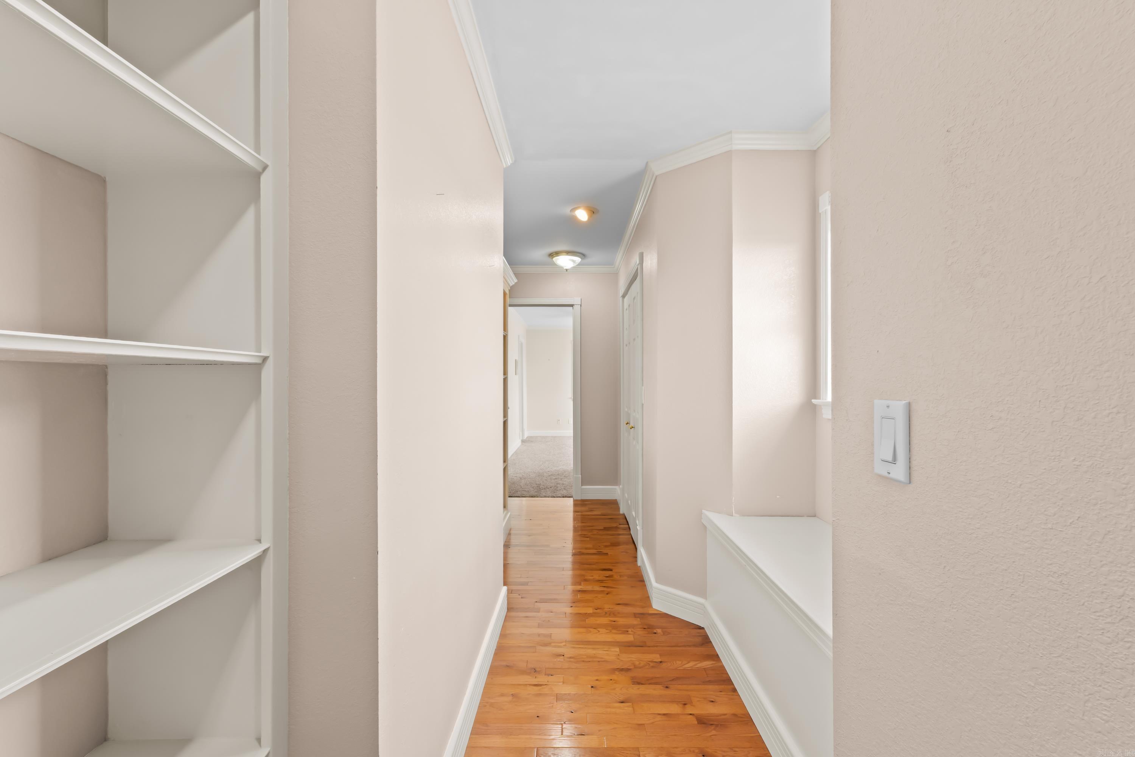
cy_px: 378
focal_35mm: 15
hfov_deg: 100.4
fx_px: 473
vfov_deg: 77.3
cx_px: 568
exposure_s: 1/2.5
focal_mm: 10
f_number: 9
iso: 200
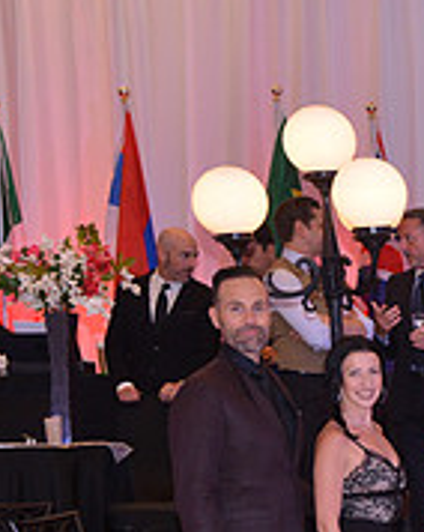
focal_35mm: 107
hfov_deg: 12.7
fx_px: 1681
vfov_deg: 17.8
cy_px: 453
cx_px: 833
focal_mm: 35
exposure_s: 1/250
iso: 1600
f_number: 5
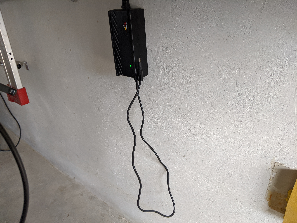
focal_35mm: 27
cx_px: 148
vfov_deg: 51.4
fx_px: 232
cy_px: 112
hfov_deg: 65.3
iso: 144
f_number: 1.8
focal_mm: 4.44
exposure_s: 1/99.9
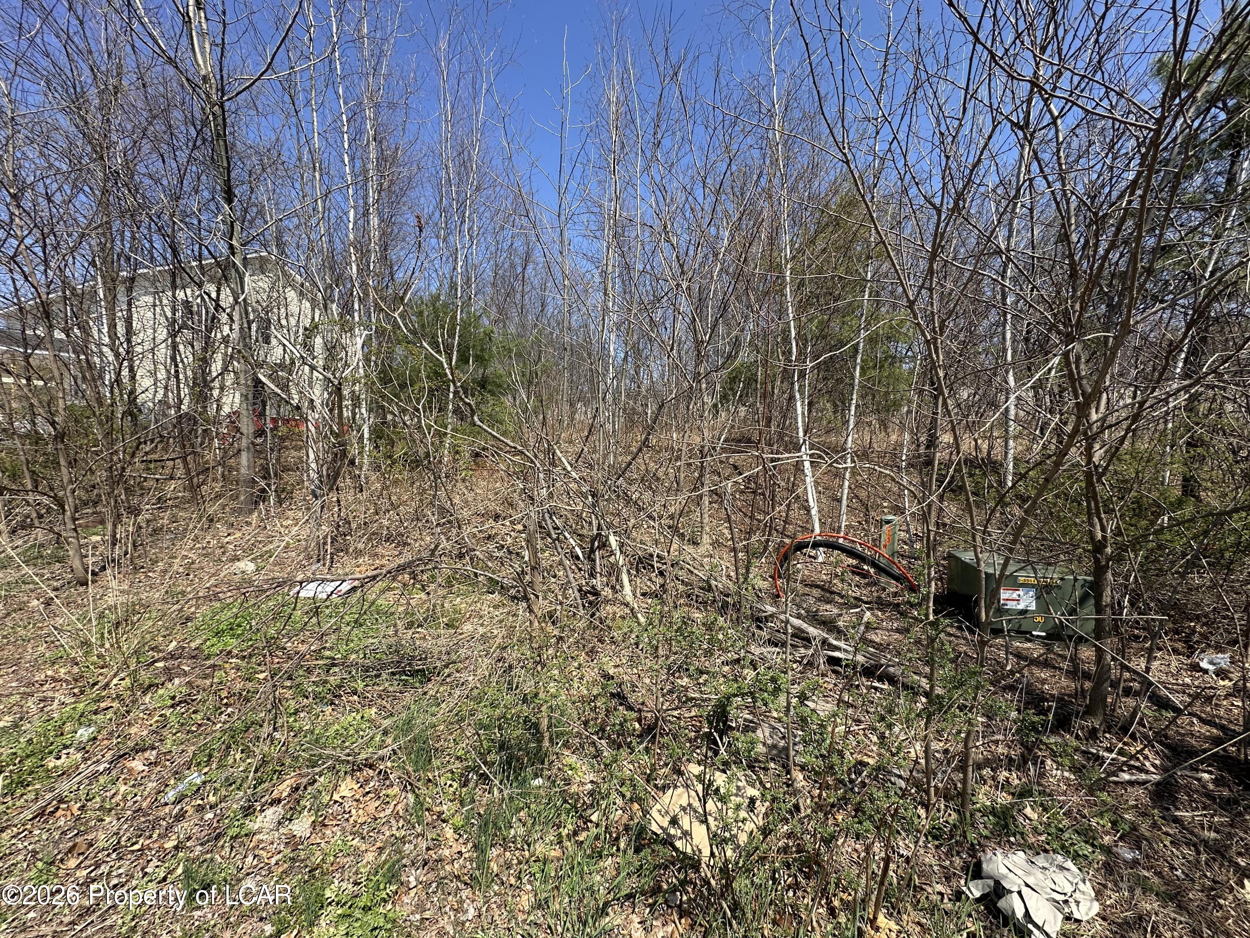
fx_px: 506
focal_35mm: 14
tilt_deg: -1.4
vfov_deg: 85.7
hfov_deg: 102.1
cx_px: 625
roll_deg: -1.4
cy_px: 469
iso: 40
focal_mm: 2.22
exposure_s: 1/1221
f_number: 2.2
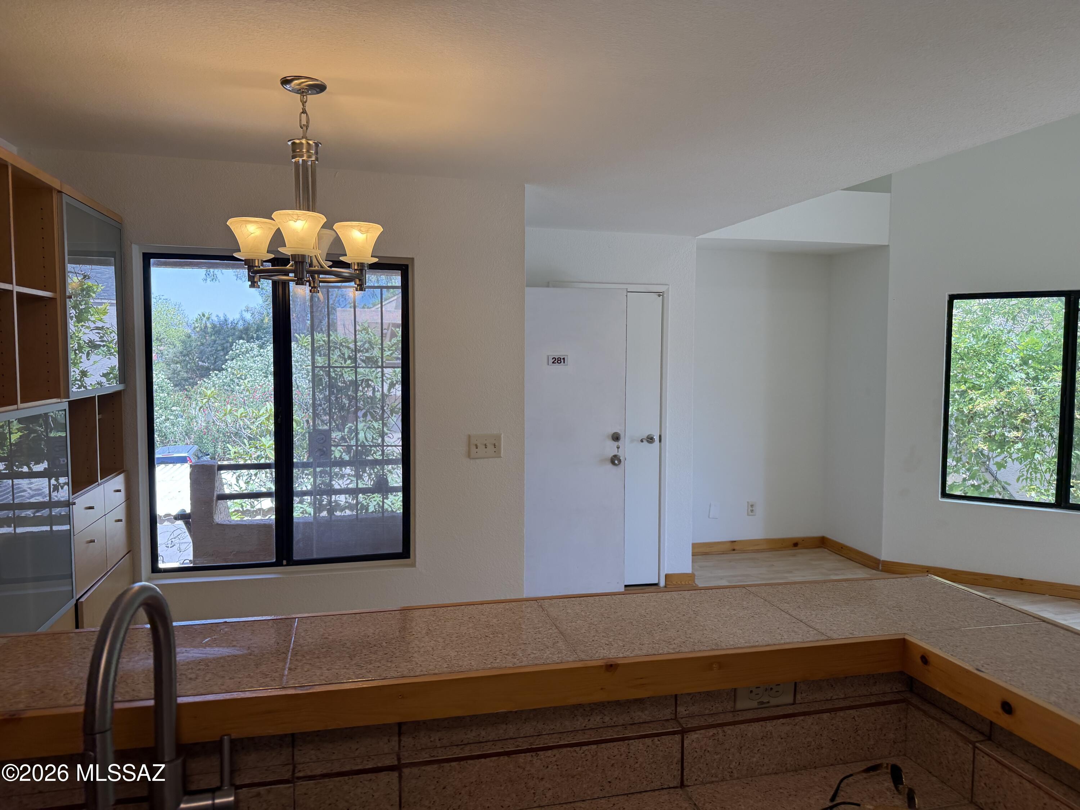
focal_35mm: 24
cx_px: 540
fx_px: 749
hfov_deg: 71.6
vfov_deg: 56.8
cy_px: 405
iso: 125
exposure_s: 1/333
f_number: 1.78
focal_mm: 6.76
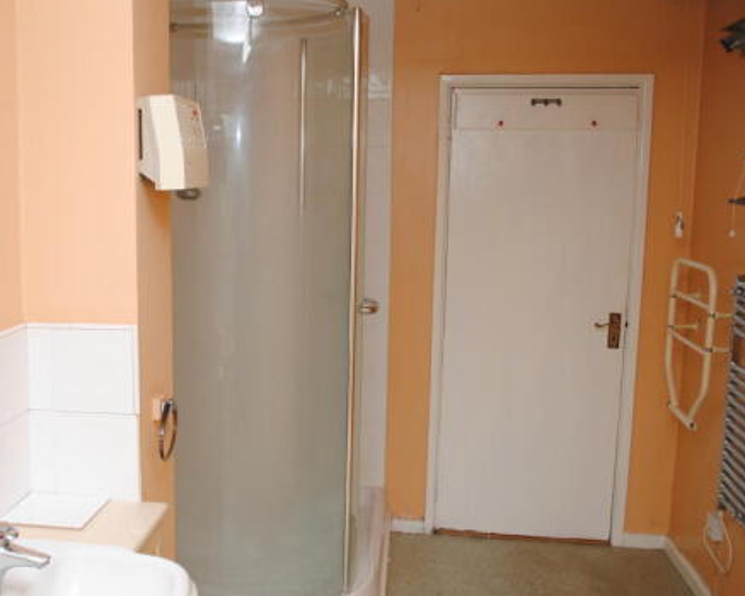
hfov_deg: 43.0
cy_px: 316
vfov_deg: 35.7
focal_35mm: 42
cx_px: 228
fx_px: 926
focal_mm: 20
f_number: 4
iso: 200
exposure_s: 1/60
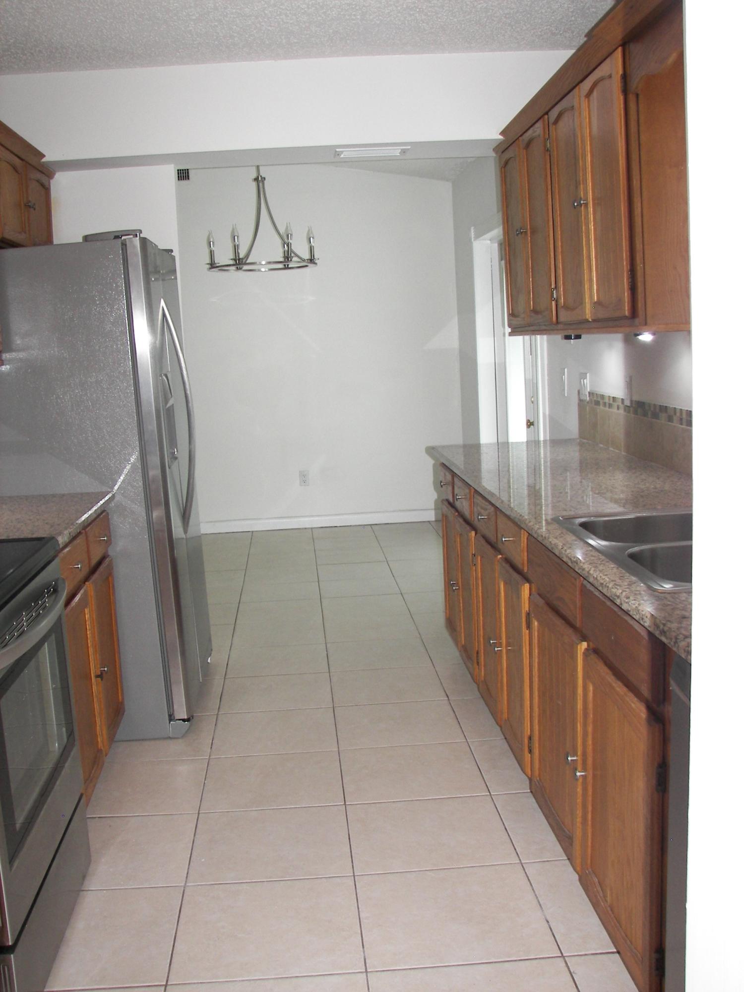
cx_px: 372
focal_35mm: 36
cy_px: 496
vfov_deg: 51.4
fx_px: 1032
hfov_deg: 39.7
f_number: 2.8
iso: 100
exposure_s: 1/30
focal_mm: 6
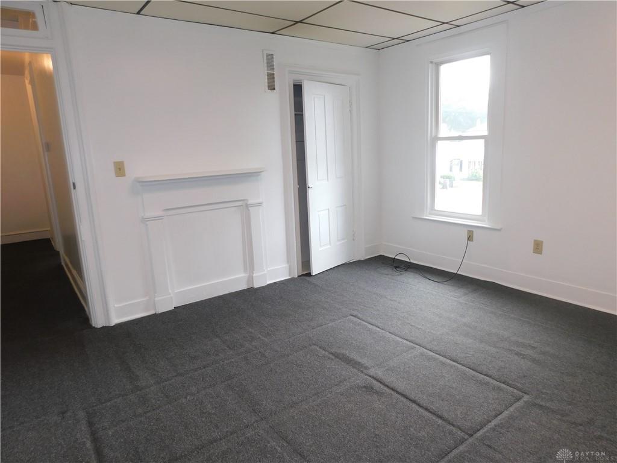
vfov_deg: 58.9
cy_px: 232
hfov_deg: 73.9
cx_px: 308
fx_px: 410
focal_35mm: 23
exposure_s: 1/30
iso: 125
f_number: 3
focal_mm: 4
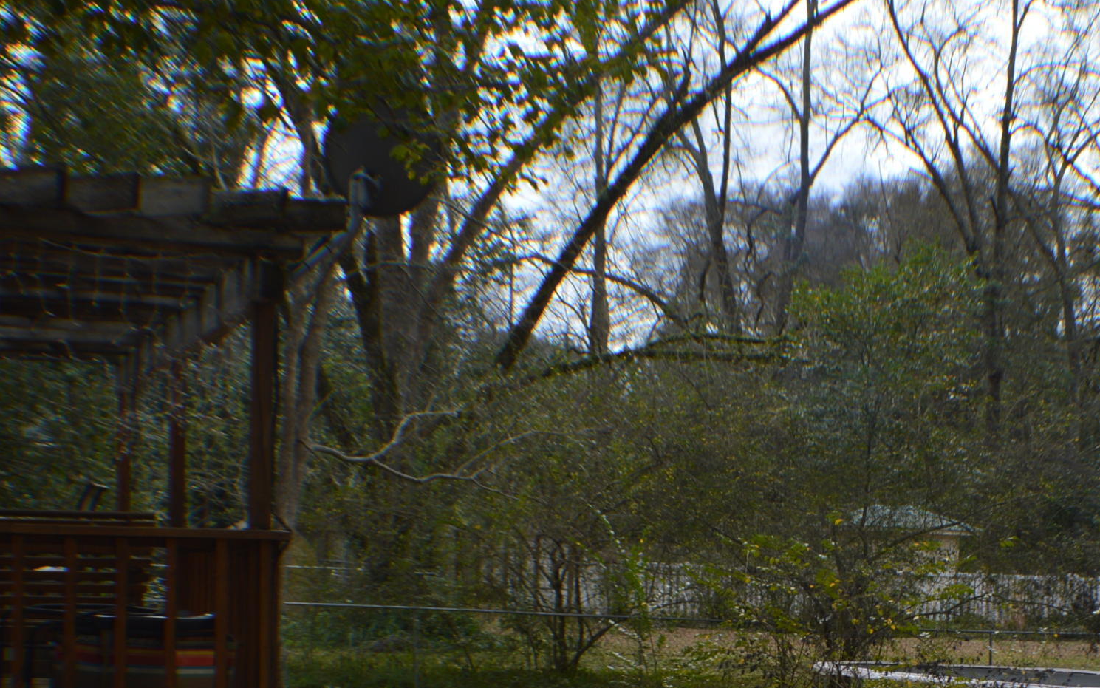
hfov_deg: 25.2
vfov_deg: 16.0
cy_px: 691
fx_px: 2399
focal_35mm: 80
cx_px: 942
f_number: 6.3
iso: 100
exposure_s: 1/160
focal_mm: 26
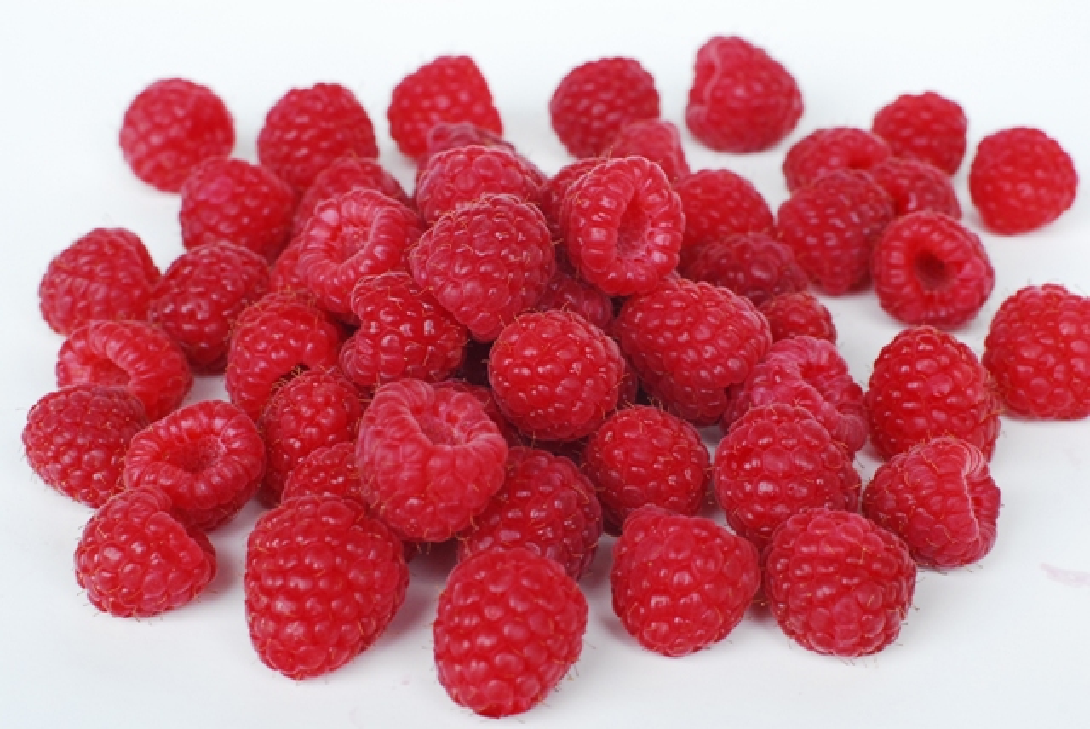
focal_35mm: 75
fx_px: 2273
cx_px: 545
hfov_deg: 27.0
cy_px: 364
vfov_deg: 18.2
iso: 640
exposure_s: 1/10
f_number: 10
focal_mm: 50
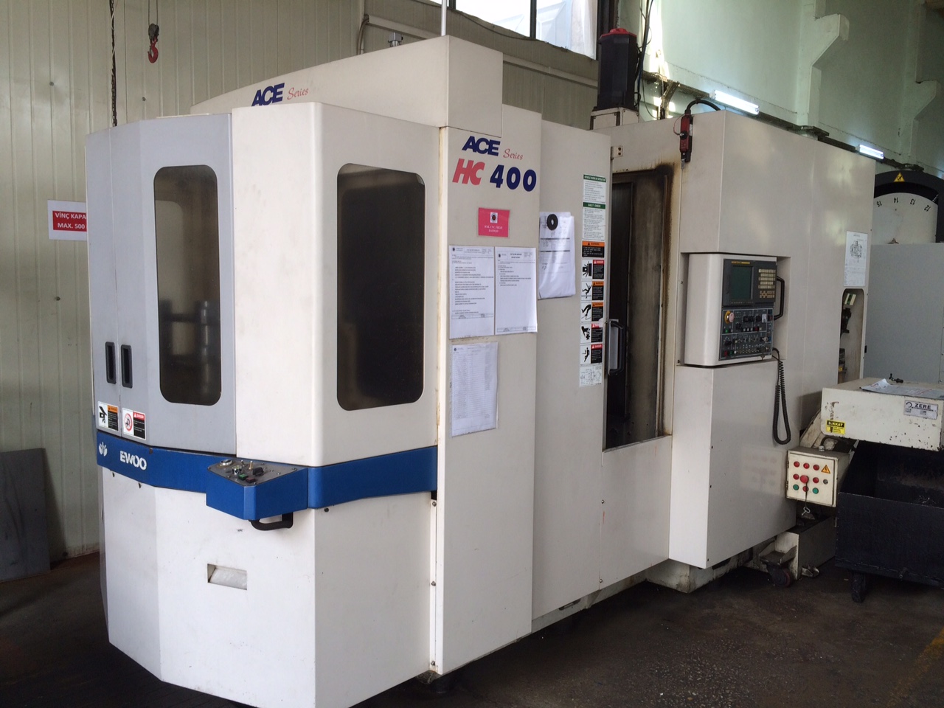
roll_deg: -0.8
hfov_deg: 61.7
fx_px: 791
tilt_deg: -4.8
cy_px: 354
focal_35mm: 29
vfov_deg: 48.2
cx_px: 472
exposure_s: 1/127
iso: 32
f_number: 2.2
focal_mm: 4.15
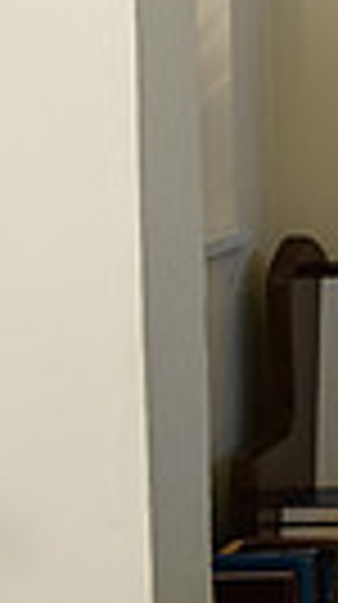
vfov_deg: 11.2
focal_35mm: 191
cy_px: -20
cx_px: 1154
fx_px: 3055
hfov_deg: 5.7
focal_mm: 42
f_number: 3.2
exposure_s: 1/125
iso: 400
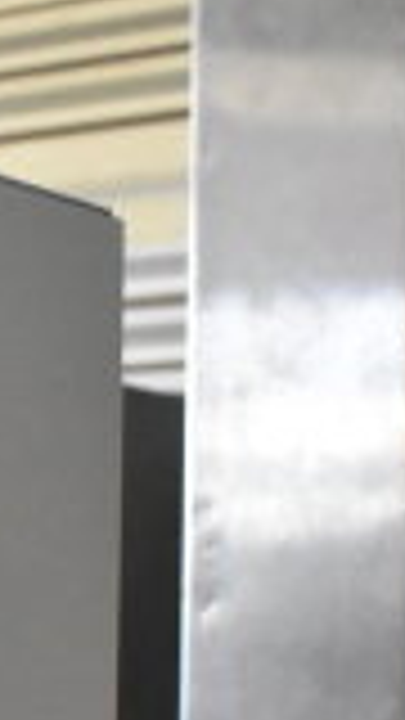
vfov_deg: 15.9
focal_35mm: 132
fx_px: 2520
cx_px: -612
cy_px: 772
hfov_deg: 8.3
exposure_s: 1/250
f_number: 8
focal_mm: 22
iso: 6400
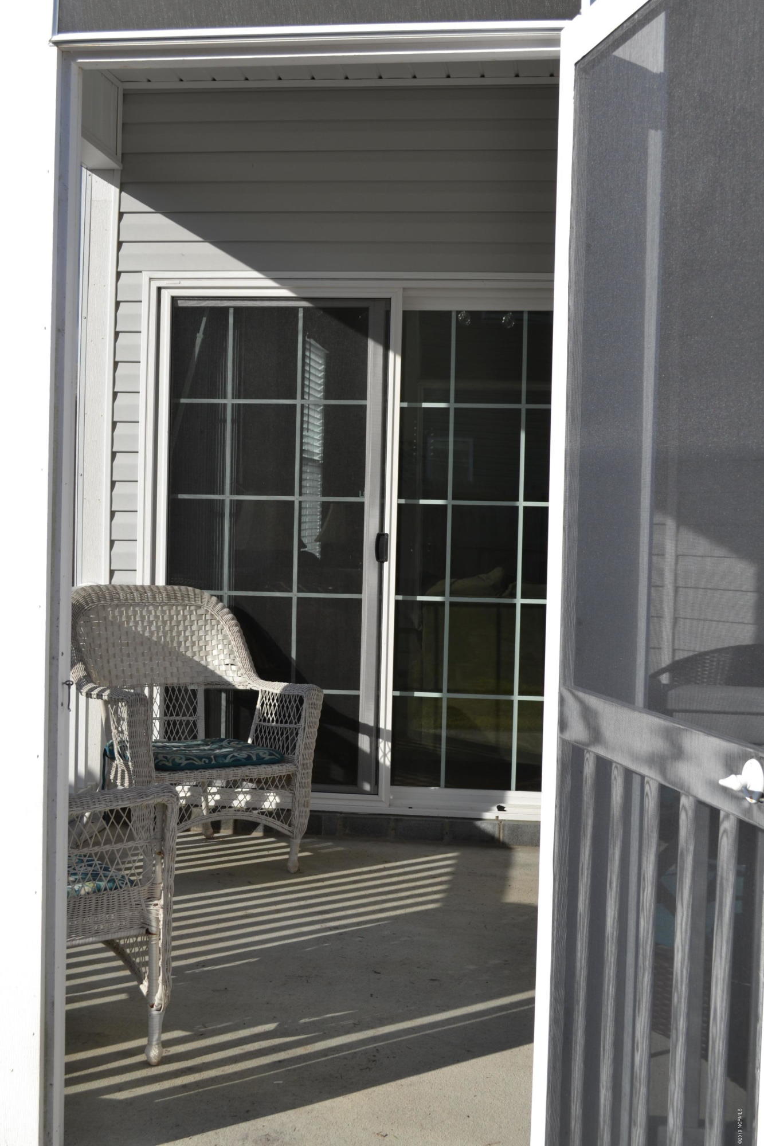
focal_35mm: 45
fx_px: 1433
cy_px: 573
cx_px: 382
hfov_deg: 29.9
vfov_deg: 43.6
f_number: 7.1
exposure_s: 1/200
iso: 100
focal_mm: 30
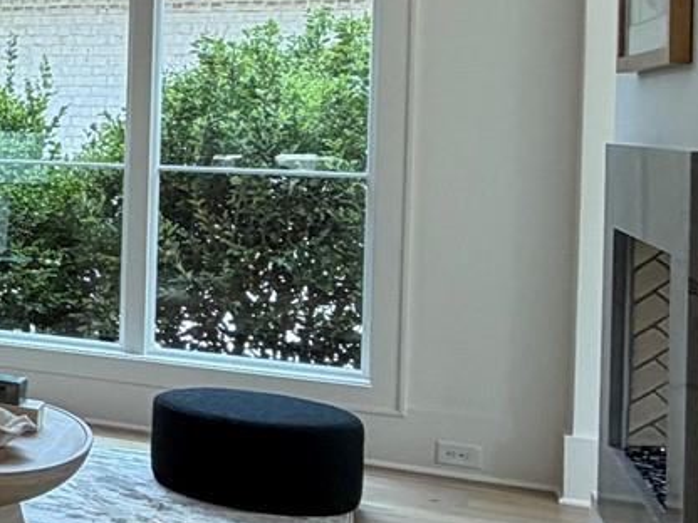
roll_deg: -0.3
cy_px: 116
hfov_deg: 18.3
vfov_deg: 21.1
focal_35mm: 69
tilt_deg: -0.9
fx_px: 1391
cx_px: -713
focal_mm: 2.22
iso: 80
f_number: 2.2
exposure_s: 1/120
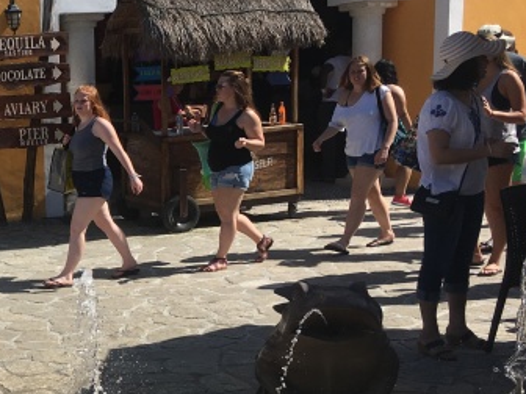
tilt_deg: -8.2
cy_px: 269
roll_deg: +4.9
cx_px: -52
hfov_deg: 26.0
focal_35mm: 69
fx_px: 1048
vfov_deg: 21.2
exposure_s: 1/1709
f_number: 2.2
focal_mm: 4.15
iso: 25
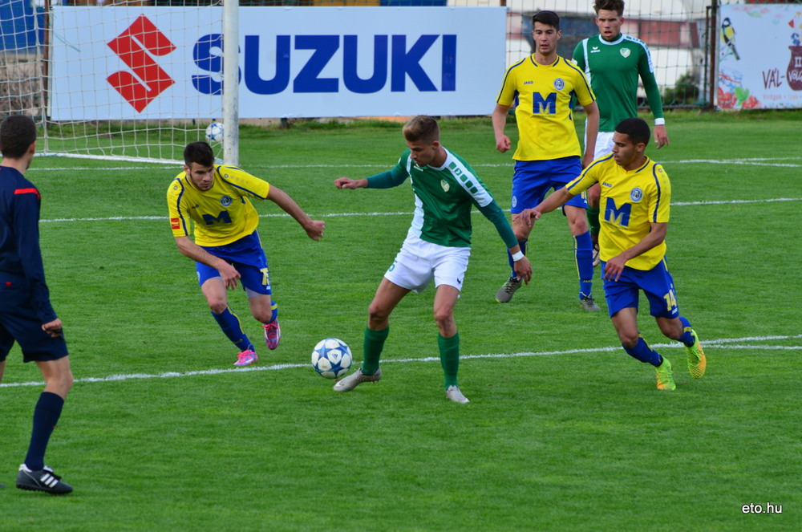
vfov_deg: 3.7
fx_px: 8339
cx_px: 401
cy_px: 266
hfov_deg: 5.5
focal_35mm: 375
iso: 250
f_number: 7.1
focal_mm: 250
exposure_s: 1/400
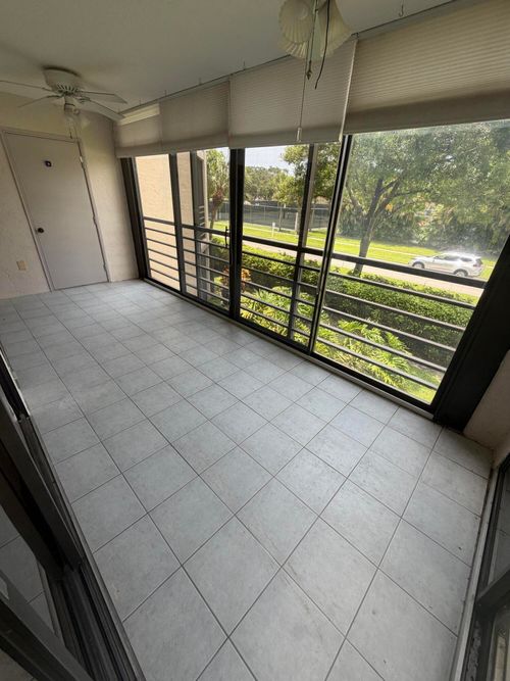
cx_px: 255
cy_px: 340
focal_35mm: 14
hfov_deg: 85.7
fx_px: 275
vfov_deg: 102.1
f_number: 2.2
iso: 50
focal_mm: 2.22
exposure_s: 1/121
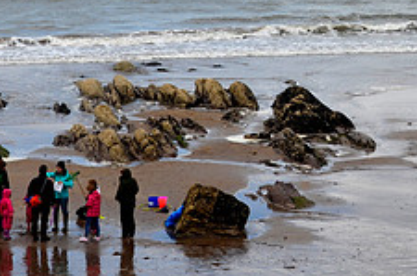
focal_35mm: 170
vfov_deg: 8.0
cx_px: 335
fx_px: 1965
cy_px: -26
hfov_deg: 12.1
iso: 100
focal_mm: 44
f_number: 11
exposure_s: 1/160
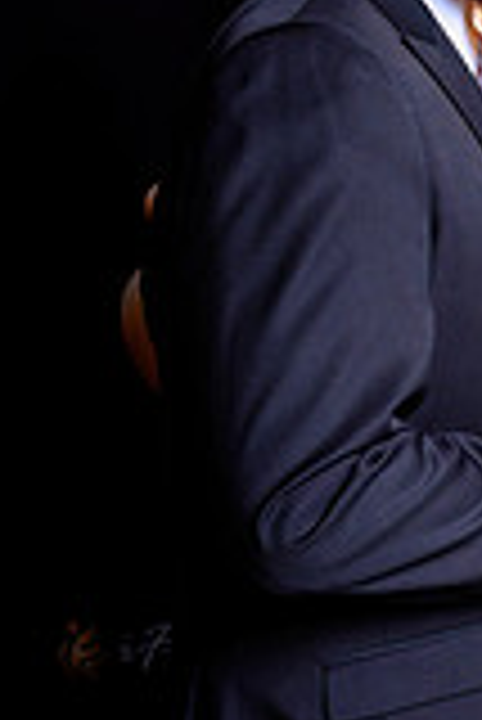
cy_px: 349
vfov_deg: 14.5
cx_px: 1189
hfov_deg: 8.8
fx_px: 2825
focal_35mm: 141
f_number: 4.5
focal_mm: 39
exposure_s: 1/160
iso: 125
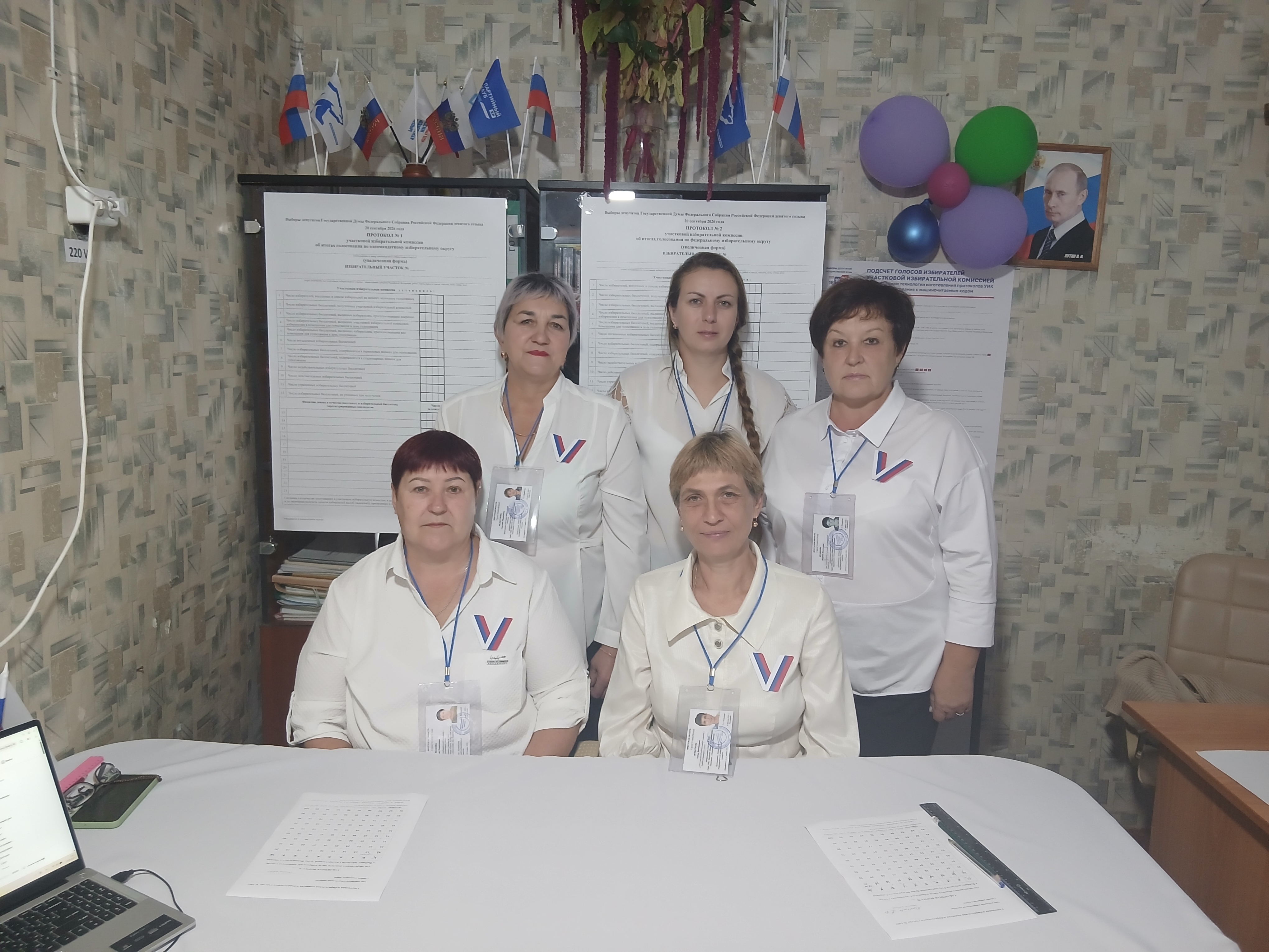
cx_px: 634
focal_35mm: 26
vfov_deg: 53.1
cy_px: 476
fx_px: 953
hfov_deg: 67.3
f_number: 1.8
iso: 250
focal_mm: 3.98
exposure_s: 1/33.3
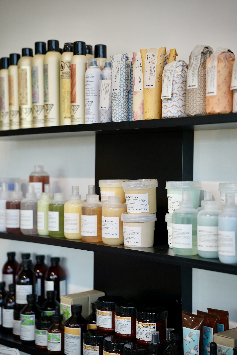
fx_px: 691
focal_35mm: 70
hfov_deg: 19.5
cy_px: 178
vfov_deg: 28.8
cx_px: 118
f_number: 2.8
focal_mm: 70
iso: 100
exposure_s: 1/80
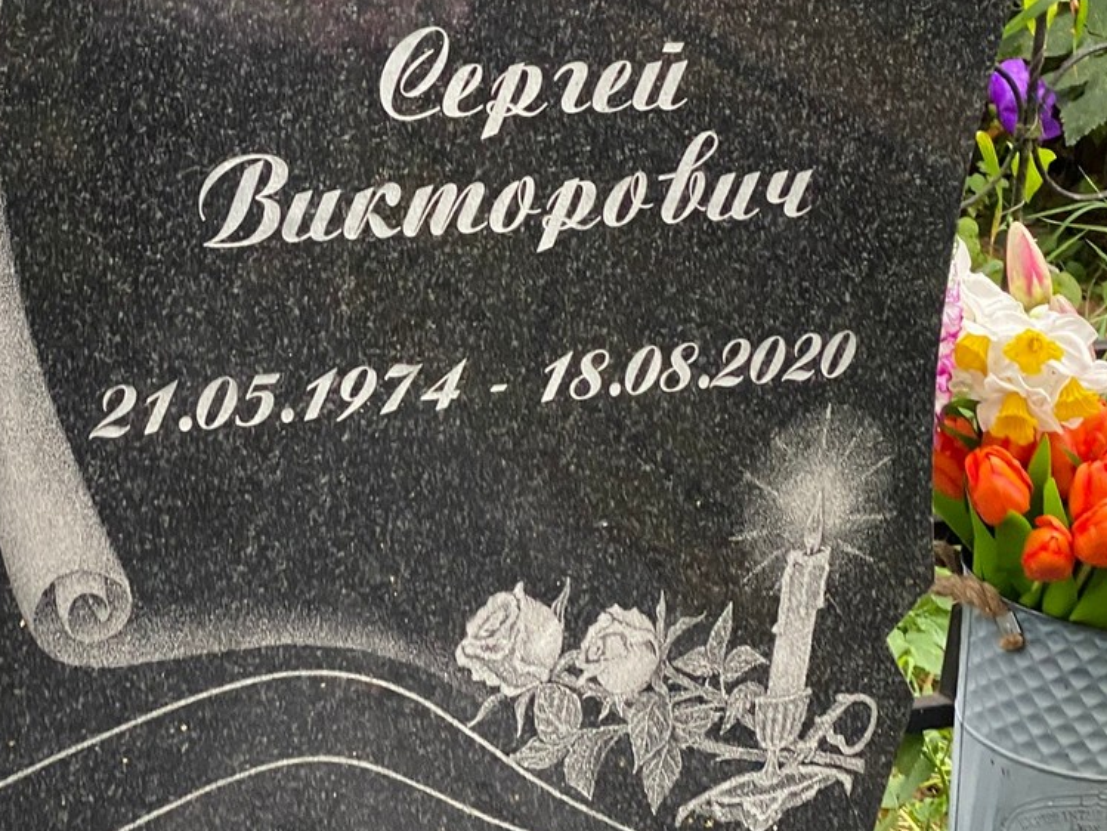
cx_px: 392
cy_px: 272
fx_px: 3198
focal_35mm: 100
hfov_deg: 19.6
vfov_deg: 14.8
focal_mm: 6
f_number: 2
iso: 160
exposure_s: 1/61
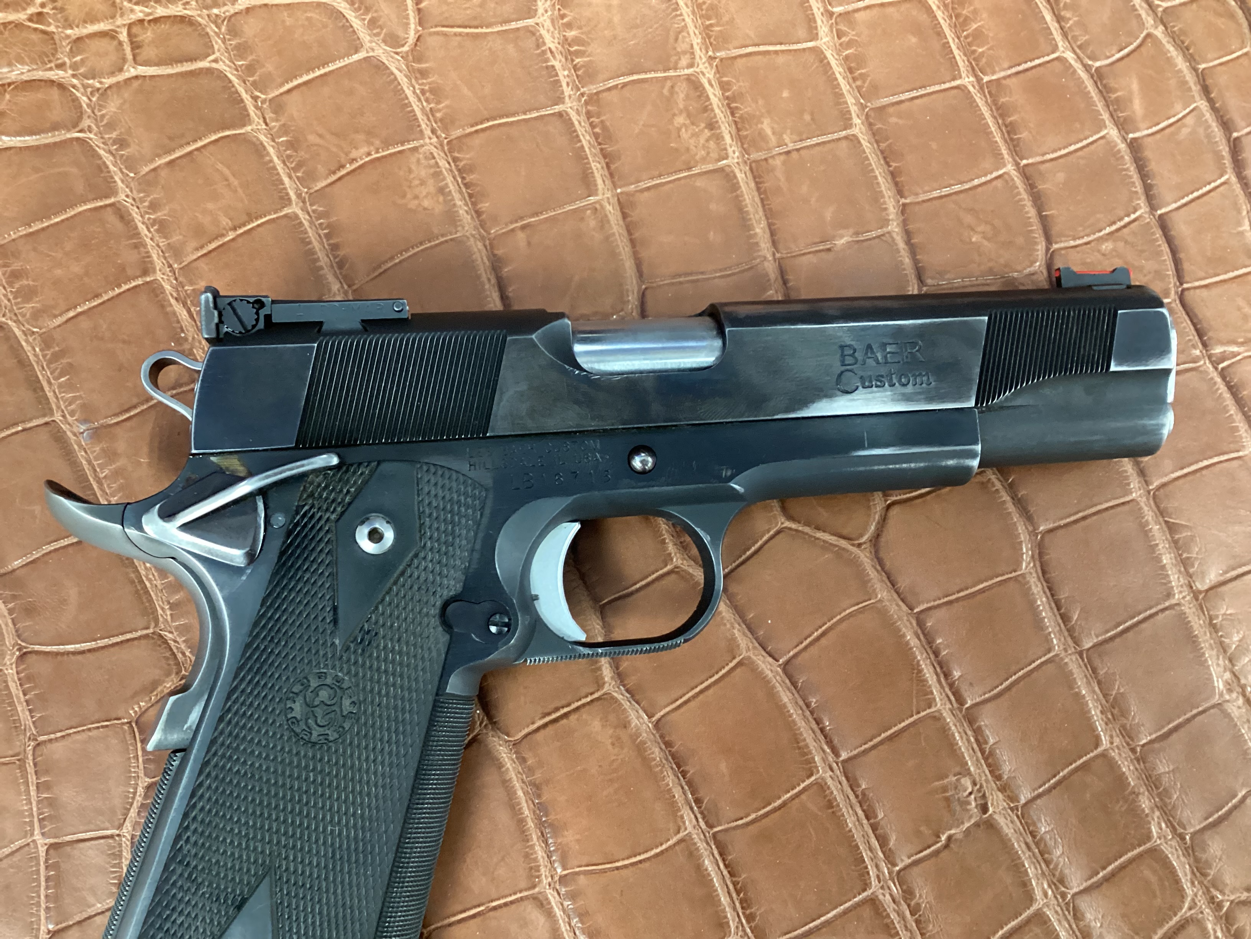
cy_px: 470
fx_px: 1120
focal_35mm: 31
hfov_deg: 58.4
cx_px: 626
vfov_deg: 45.4
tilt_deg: -79.5
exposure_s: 1/30
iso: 400
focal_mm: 3.3
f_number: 2.4
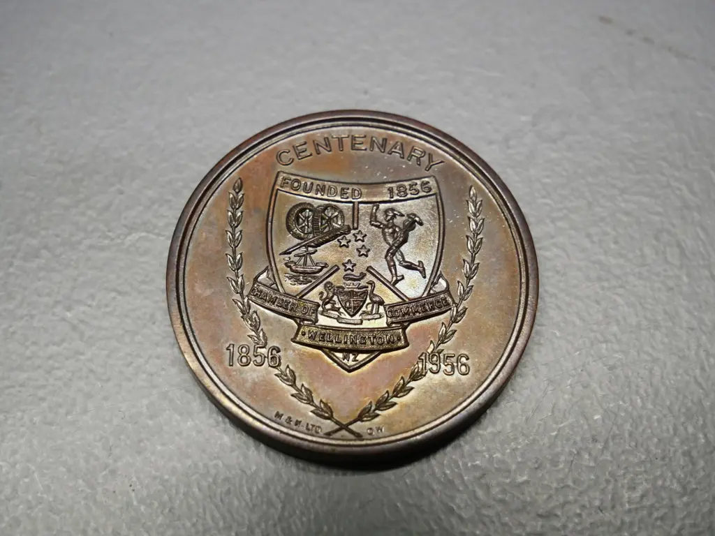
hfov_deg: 35.5
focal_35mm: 54
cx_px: 358
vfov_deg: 27.0
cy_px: 268
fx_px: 1115
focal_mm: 27
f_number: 5
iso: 800
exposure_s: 1/60
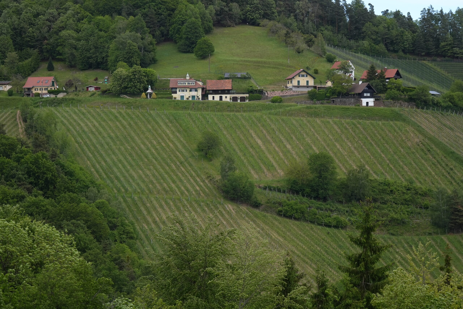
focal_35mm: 94
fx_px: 1210
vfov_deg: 14.6
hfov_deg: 21.7
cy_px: 154
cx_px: 232
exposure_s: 1/400
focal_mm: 94
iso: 640
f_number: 9
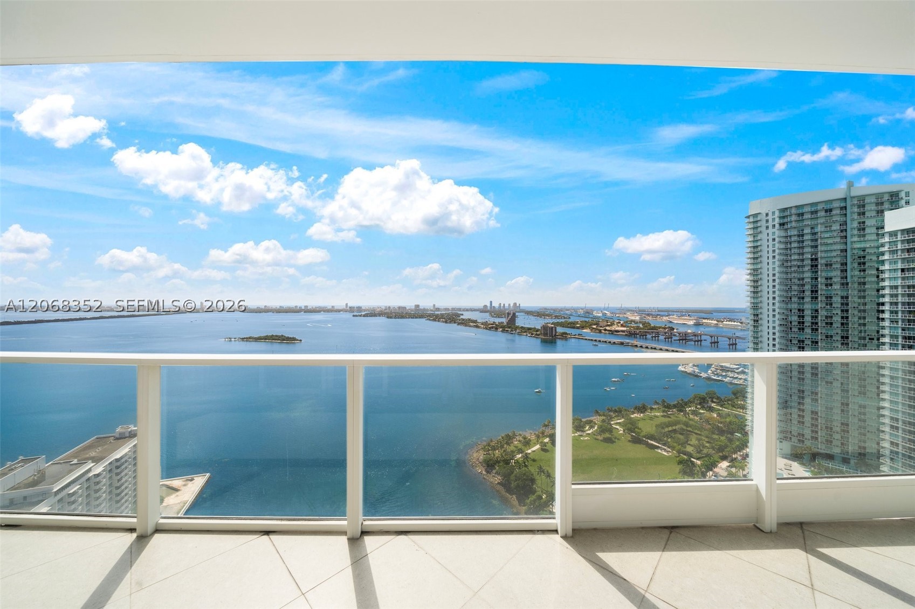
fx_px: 305
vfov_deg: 90.0
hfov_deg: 112.6
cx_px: 458
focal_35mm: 12
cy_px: 304
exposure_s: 1/640
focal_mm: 12
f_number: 8
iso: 100
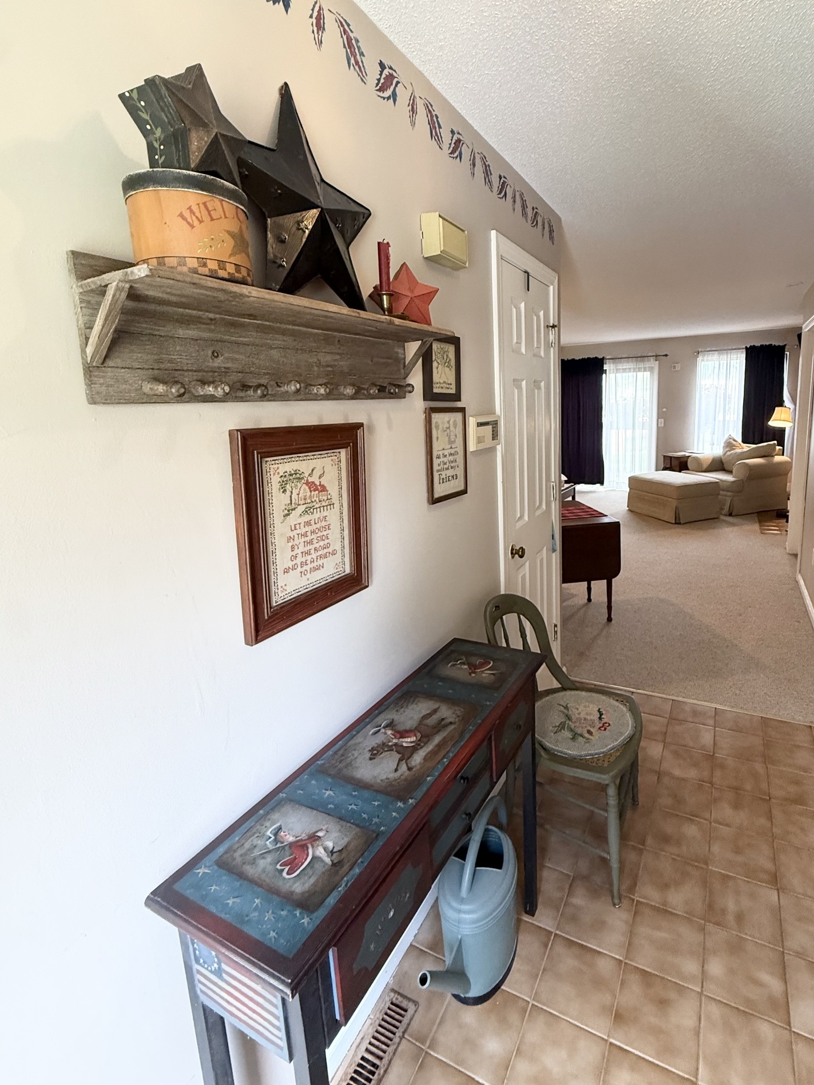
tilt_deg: -9.4
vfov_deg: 90.8
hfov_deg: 74.1
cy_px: 497
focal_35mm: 17
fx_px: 533
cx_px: 477
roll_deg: +1.3
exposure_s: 1/60
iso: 320
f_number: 2.2
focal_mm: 2.22
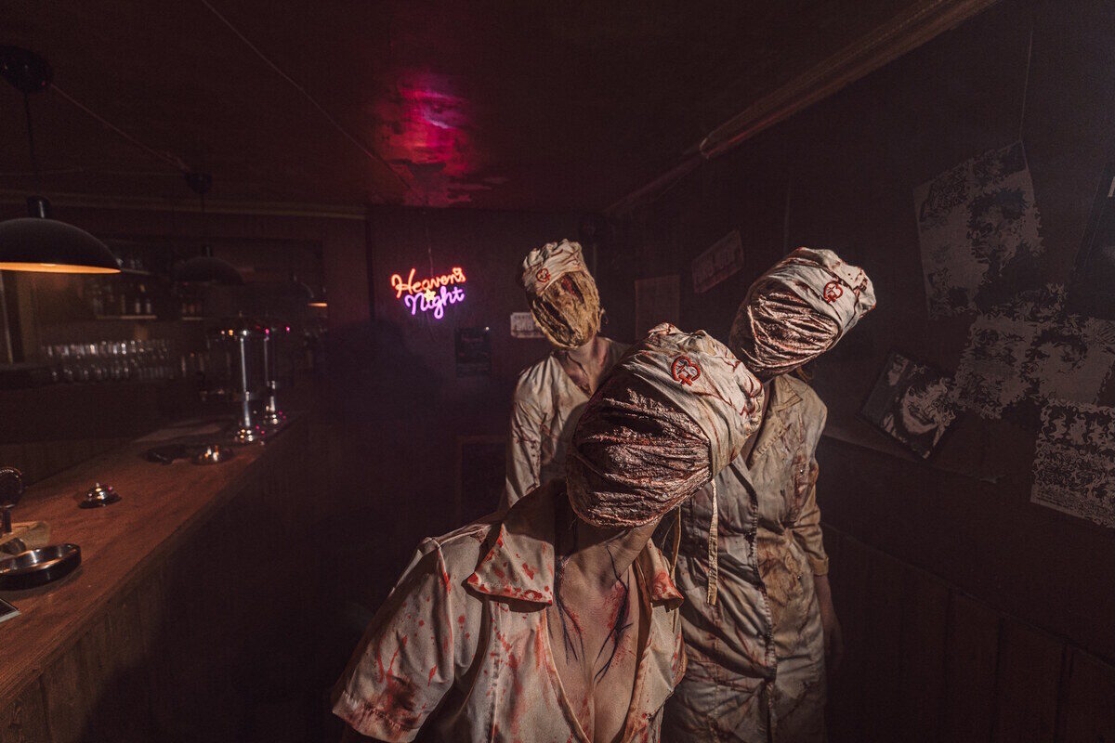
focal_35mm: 15
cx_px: 558
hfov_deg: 100.8
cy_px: 372
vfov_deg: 77.7
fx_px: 461
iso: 2000
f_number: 4
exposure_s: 1/500
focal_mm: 14.9
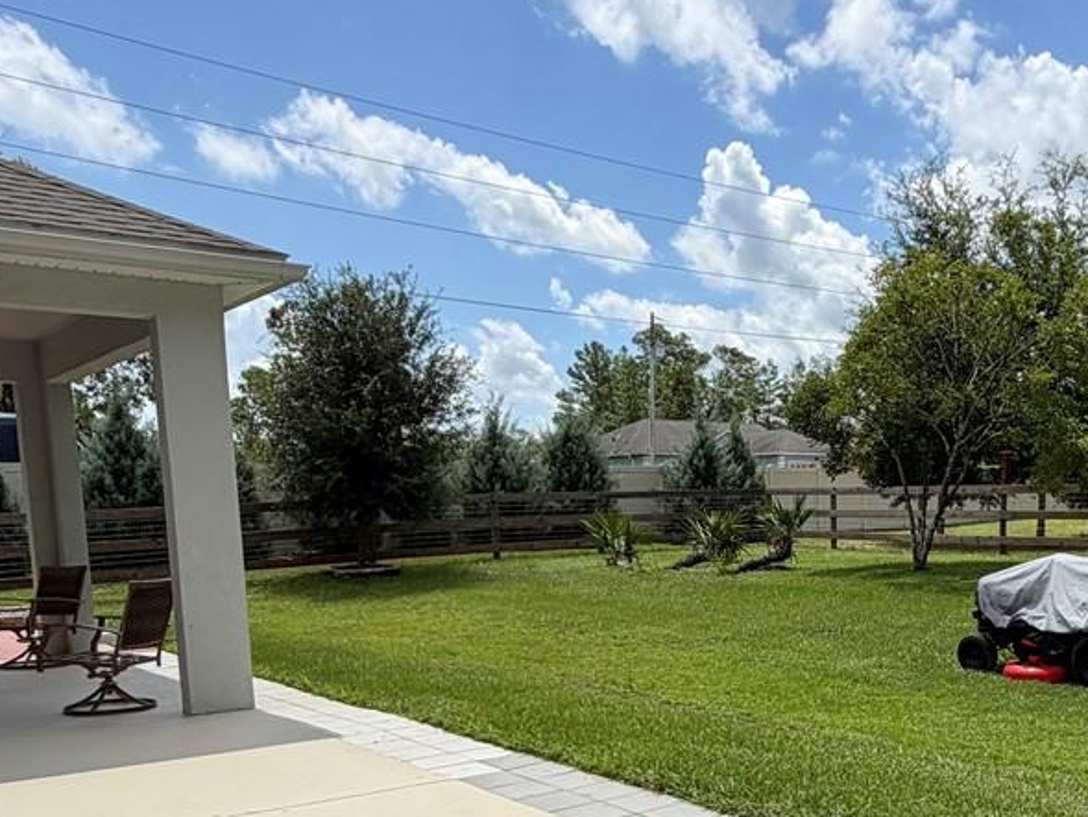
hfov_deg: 47.5
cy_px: 684
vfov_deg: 36.1
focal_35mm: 38
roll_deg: +1.2
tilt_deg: -9.2
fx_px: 1195
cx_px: 785
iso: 20
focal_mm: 2.22
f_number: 2.2
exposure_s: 1/1145
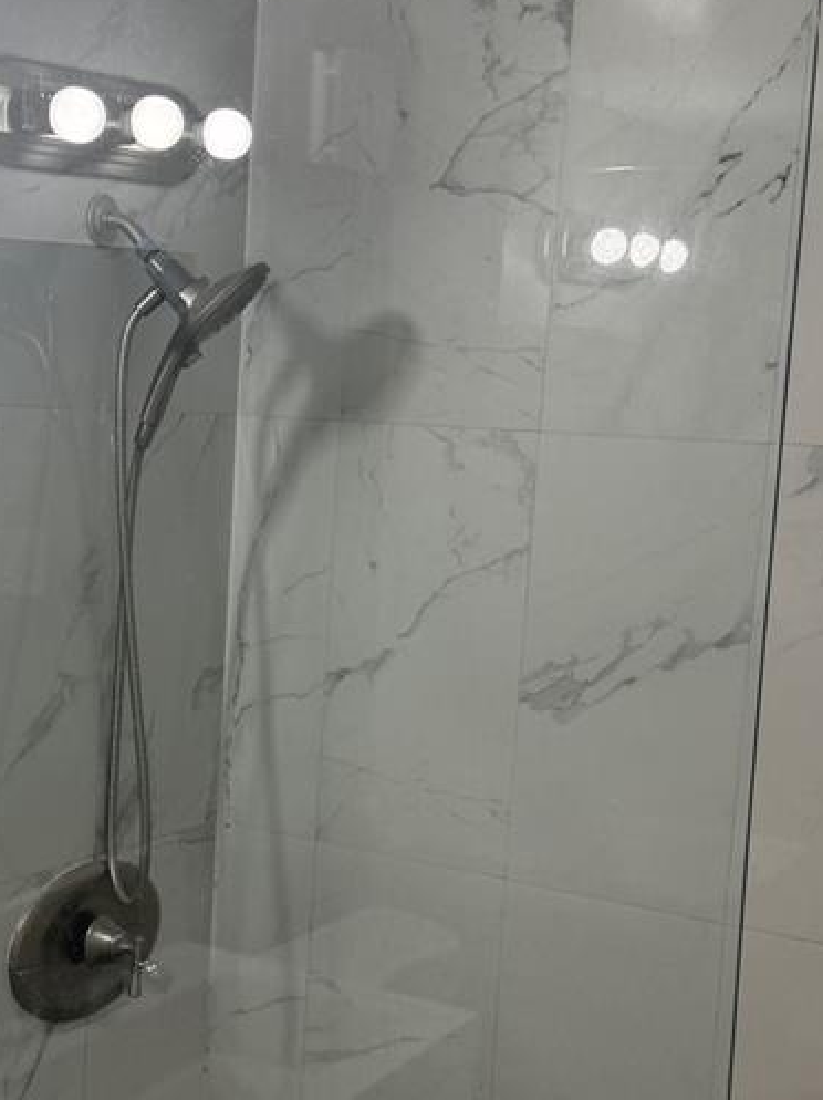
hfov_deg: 25.0
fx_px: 1841
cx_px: 239
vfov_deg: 33.2
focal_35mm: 58
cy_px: 657
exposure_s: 1/120
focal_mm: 6.76
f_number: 1.78
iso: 80
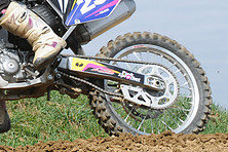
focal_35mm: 321
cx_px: 16
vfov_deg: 4.3
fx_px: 2033
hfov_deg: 6.4
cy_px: -45
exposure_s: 1/1250
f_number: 8
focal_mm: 82
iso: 400
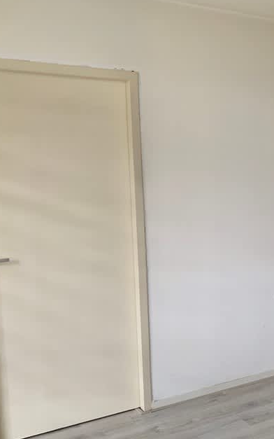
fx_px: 538
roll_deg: +0.9
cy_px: 249
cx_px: 315
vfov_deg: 44.3
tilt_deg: -7.3
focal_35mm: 45
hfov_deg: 26.0
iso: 200
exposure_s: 1/60
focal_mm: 4.2
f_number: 1.8
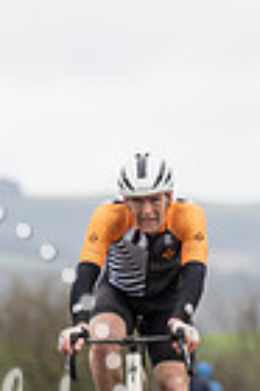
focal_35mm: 750
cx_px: -145
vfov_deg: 2.8
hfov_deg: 1.8
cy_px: 198
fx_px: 8145
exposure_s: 1/800
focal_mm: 155
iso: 400
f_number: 4
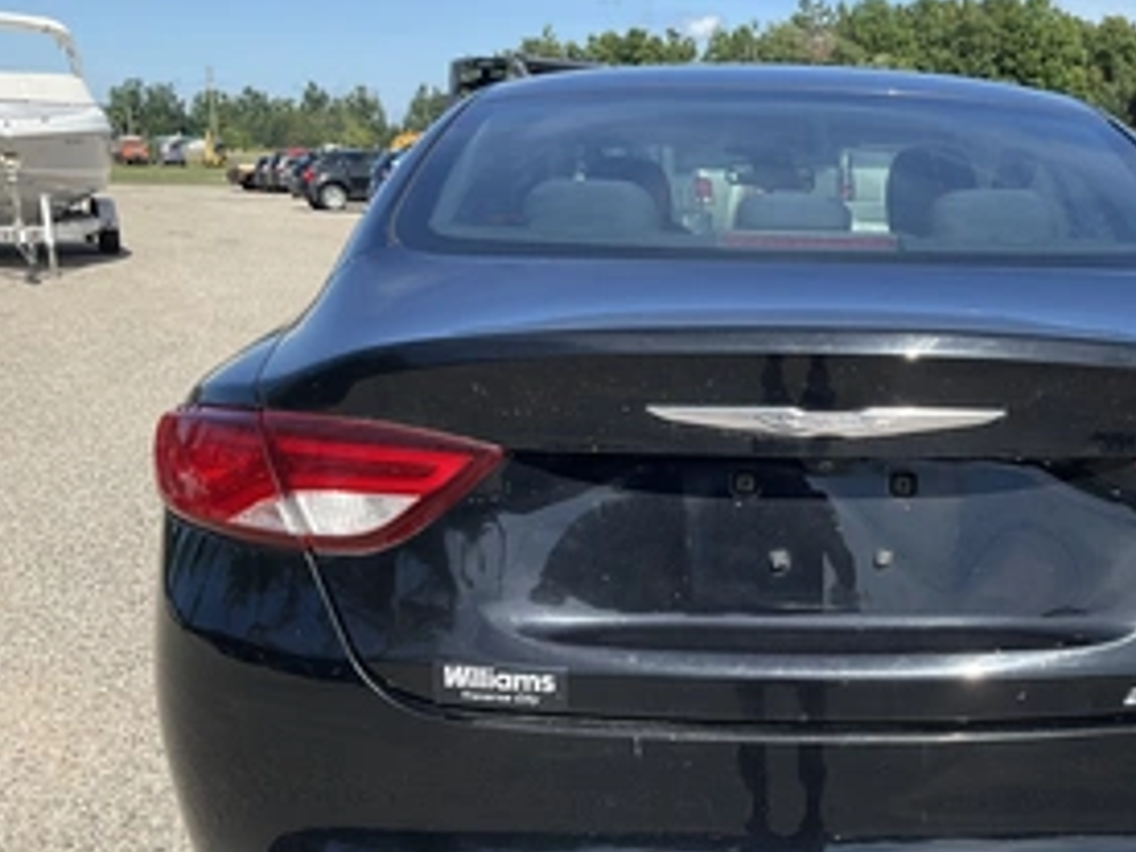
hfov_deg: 43.8
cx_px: 807
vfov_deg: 34.1
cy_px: 552
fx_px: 1378
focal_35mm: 42
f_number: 1.8
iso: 25
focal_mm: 3
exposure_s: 1/1168
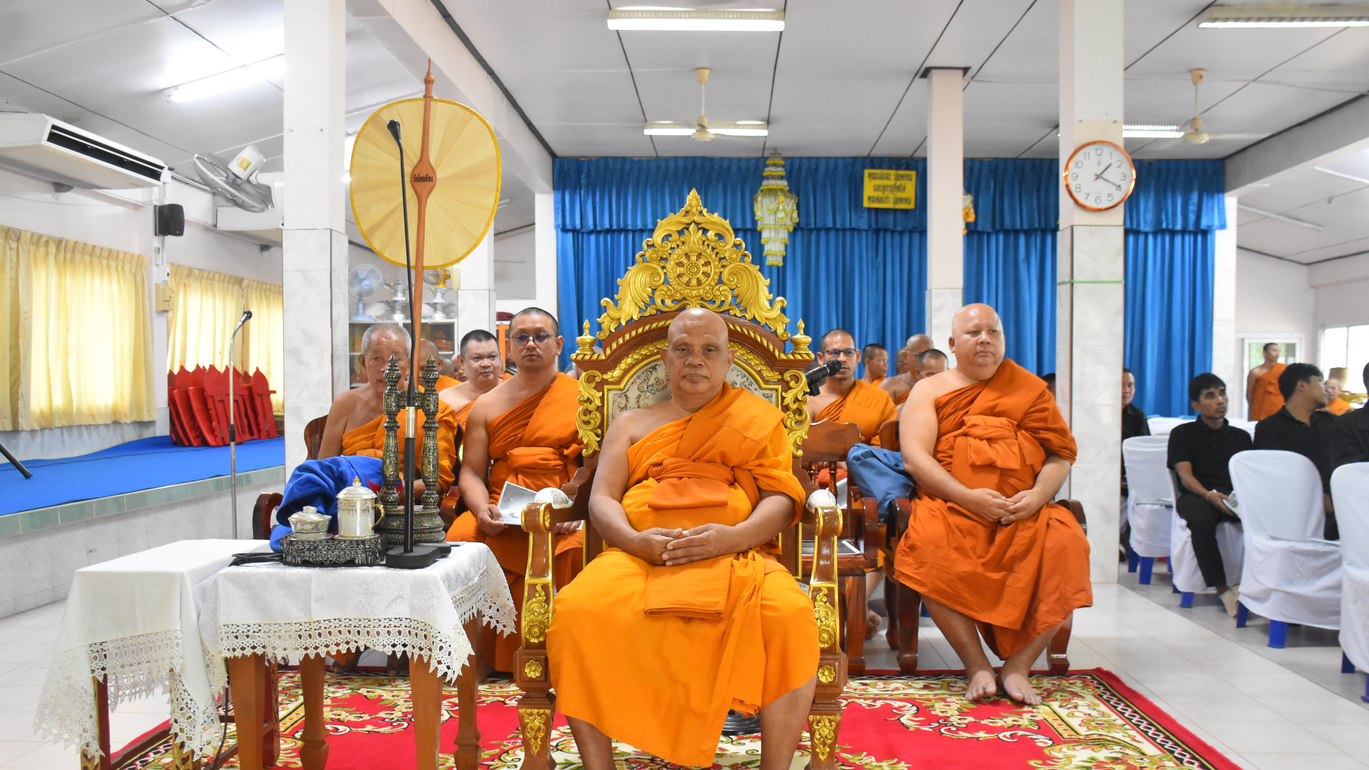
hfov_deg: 61.0
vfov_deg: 36.6
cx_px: 694
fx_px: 1162
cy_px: 423
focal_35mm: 32
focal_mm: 20
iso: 3200
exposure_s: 1/60
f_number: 3.5
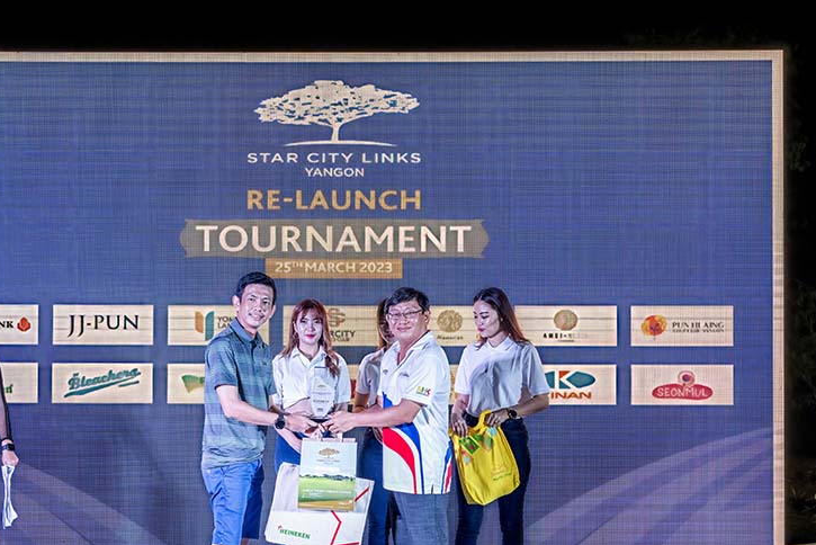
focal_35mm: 45
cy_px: 332
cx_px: 293
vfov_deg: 29.8
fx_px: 1020
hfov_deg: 43.2
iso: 800
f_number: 3.5
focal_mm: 34
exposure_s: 1/200
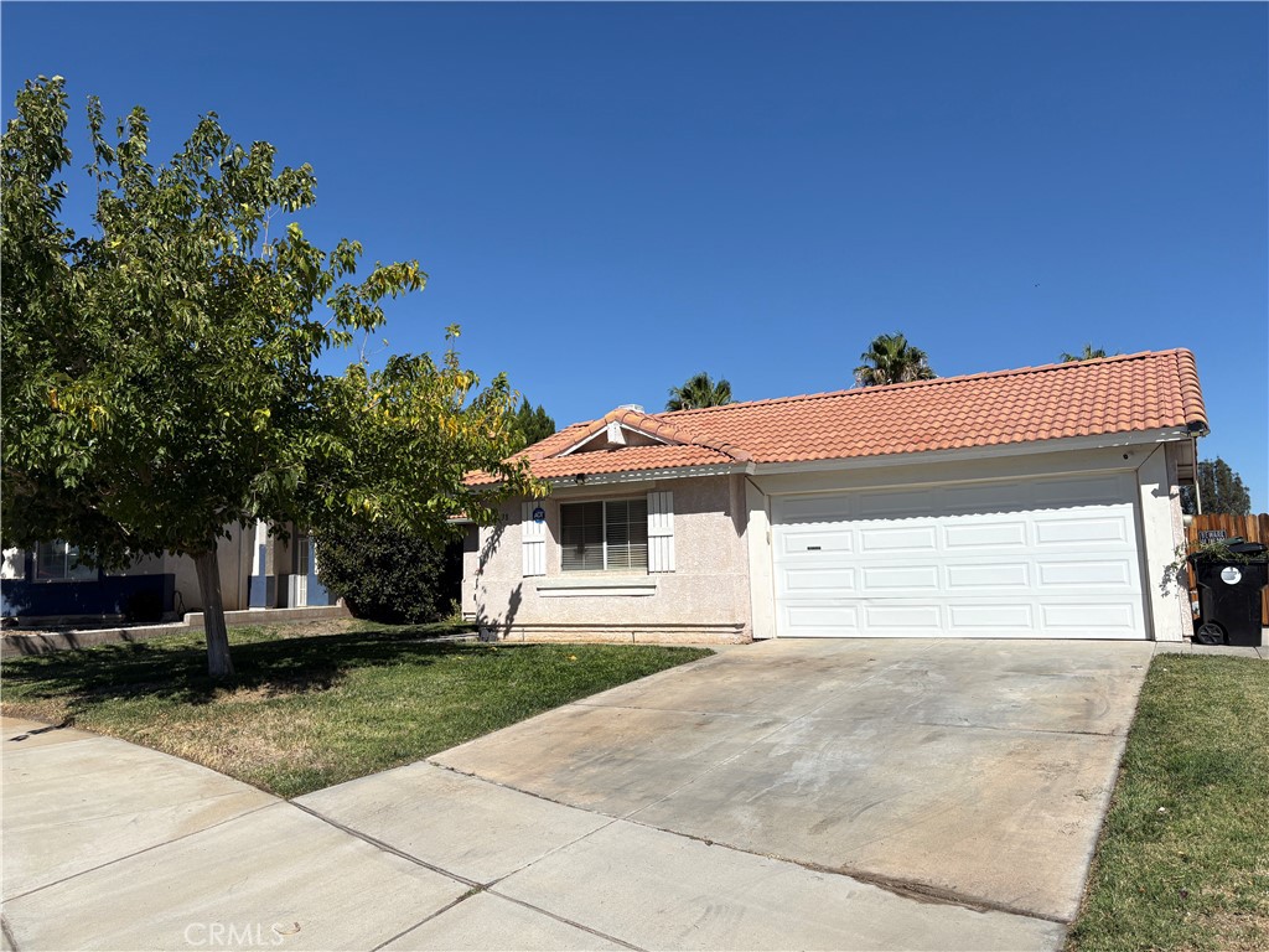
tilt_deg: +7.4
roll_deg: +3.6
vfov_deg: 53.1
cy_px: 476
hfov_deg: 67.3
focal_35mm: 26
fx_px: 953
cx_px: 634
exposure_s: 1/7813
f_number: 1.6
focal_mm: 5.96
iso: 50
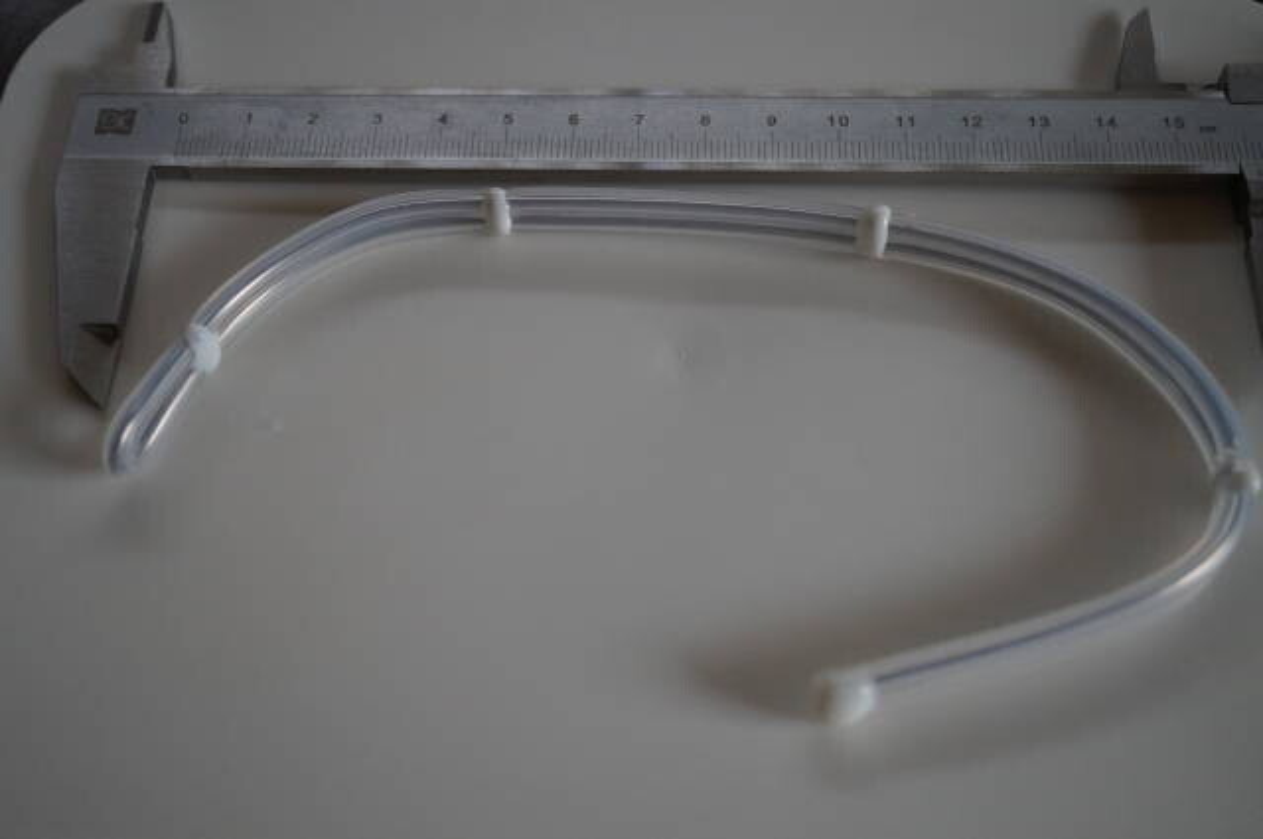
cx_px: 632
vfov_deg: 29.8
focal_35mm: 45
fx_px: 1577
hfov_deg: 43.7
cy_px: 420
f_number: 4
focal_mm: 30
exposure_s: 1/160
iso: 1000
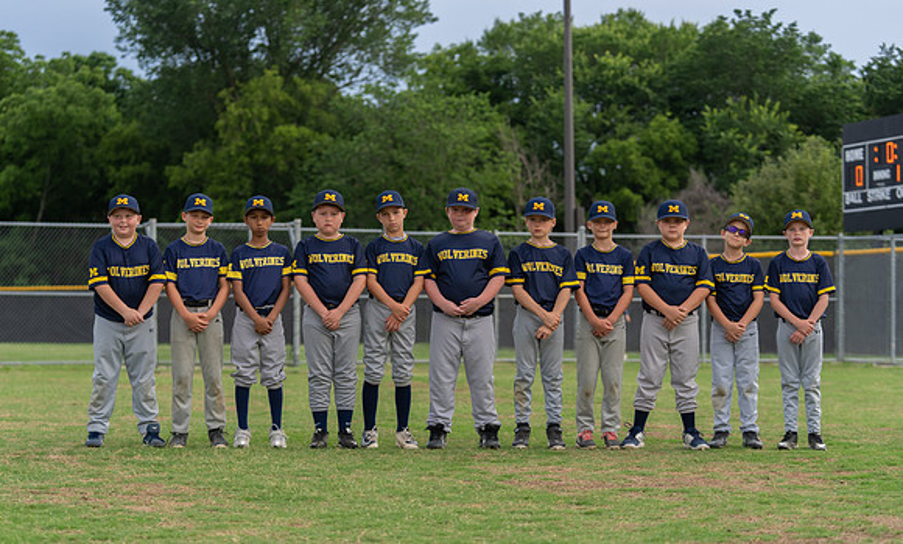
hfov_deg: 24.4
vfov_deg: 14.8
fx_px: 2085
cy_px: 299
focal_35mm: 86
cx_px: 449
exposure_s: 1/320
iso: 200
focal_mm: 82
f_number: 3.2
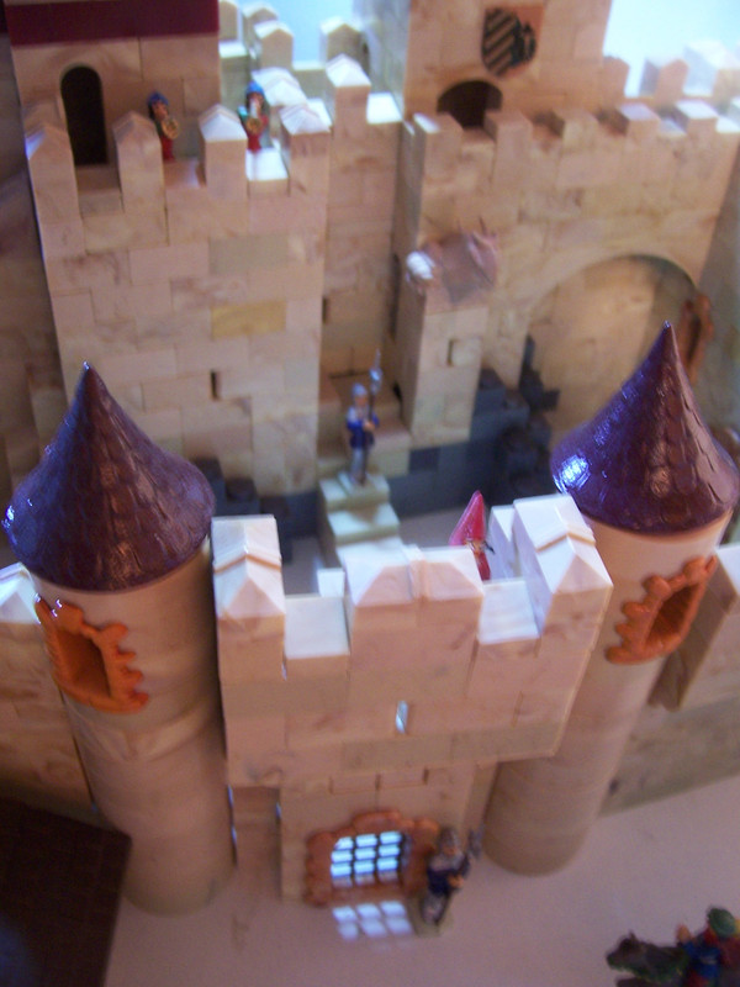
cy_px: 494
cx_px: 370
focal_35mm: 34
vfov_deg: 54.0
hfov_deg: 41.8
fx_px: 969
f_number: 2.7
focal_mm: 5.6
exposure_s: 1/8
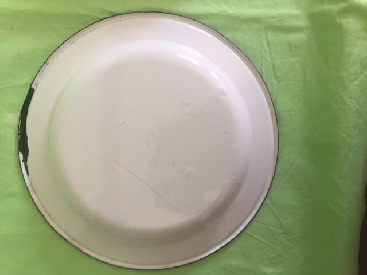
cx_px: 184
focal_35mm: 29
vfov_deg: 48.2
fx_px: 307
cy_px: 138
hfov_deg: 61.7
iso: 32
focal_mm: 4.15
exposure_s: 1/33
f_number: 2.2
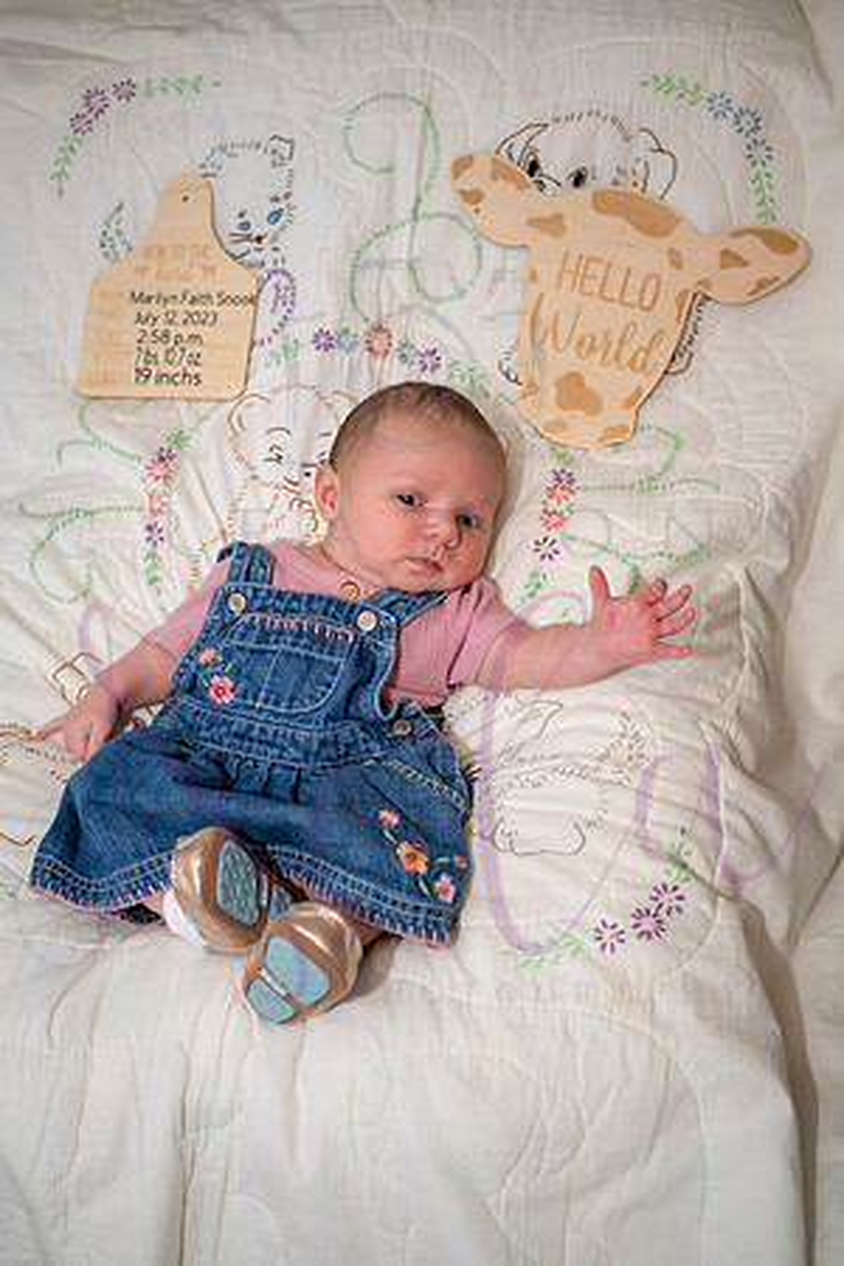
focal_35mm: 50
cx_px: 422
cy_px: 633
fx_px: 1758
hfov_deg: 27.0
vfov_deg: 39.6
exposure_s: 1/250
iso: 800
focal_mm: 50
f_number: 4
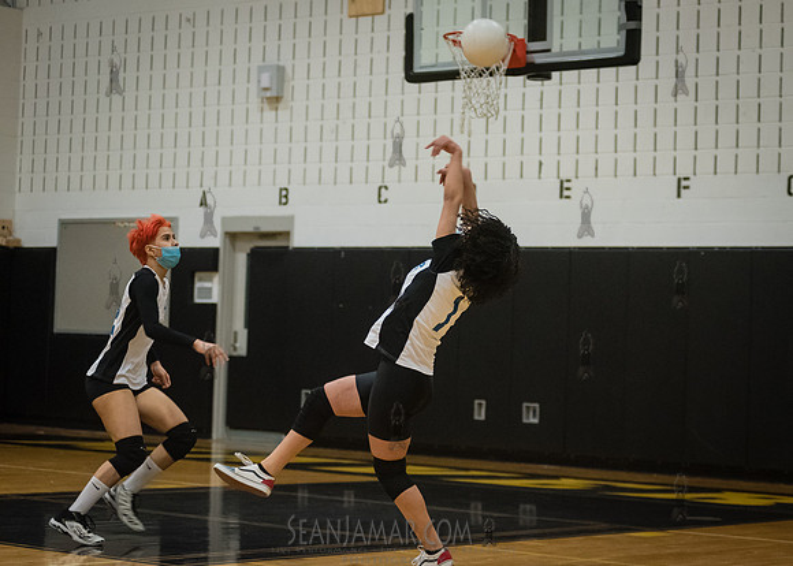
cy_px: 258
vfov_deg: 15.7
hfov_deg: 21.8
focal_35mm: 91
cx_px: 462
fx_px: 2054
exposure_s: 1/400
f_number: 3.2
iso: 5000
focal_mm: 80
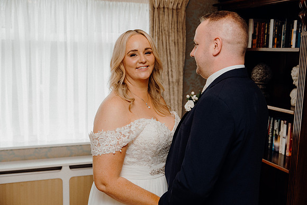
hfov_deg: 44.5
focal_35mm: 44
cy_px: 102
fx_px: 375
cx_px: 154
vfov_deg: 30.5
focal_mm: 44
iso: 800
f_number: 3.5
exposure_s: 1/160
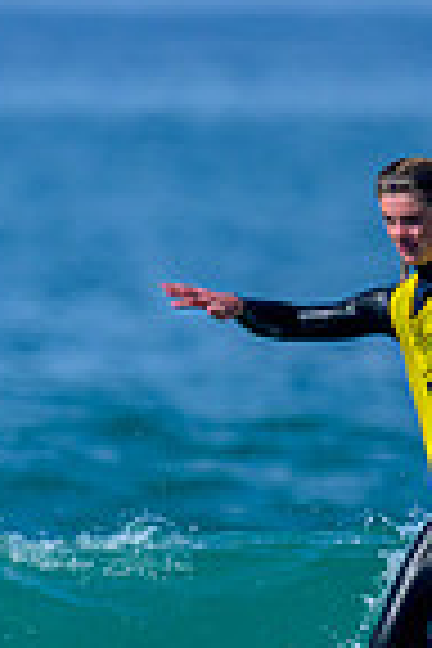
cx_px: 189
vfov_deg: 0.5
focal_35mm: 4439
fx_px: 79896
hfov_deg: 0.3
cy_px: 626
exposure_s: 1/2000
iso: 220
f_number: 6.3
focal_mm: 800
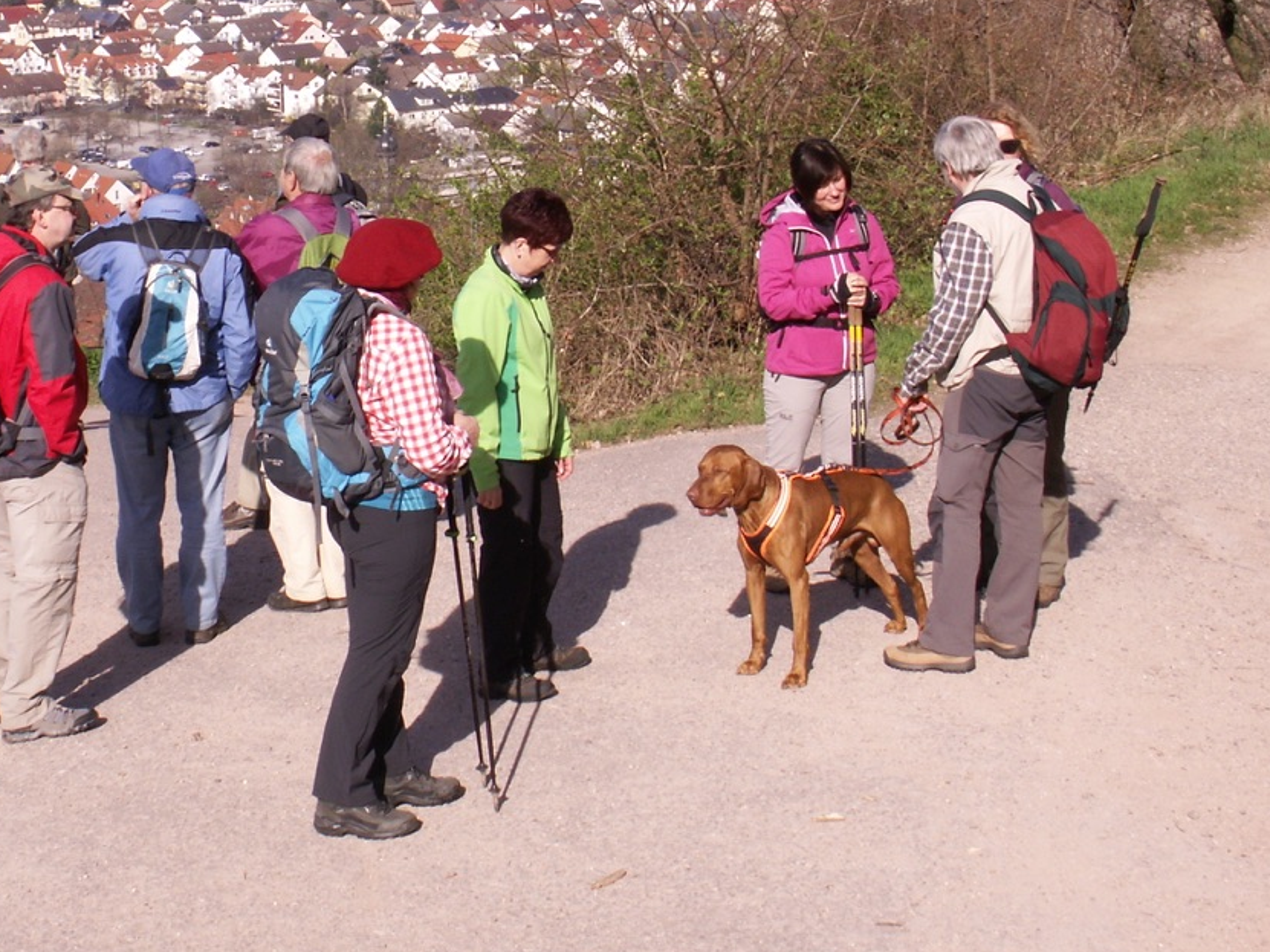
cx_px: 370
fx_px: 2825
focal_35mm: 77
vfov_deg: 19.0
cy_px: 234
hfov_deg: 25.1
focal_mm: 8.3
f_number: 8
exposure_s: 1/200
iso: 50
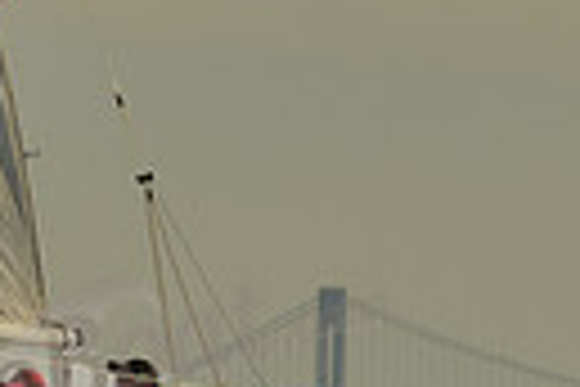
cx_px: -472
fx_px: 14451
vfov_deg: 1.5
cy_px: 200
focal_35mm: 897
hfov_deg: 2.3
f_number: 8
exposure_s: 1/1000
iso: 200
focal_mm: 200
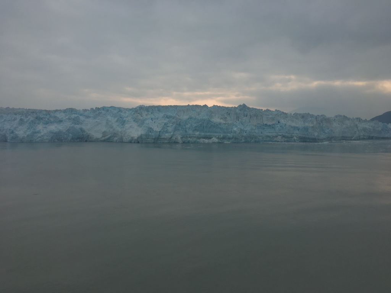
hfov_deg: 61.7
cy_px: 146
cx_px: 196
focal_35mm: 29
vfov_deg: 48.2
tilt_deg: -2.8
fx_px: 328
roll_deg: +0.7
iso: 25
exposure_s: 1/1099
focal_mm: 4.15
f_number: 2.2
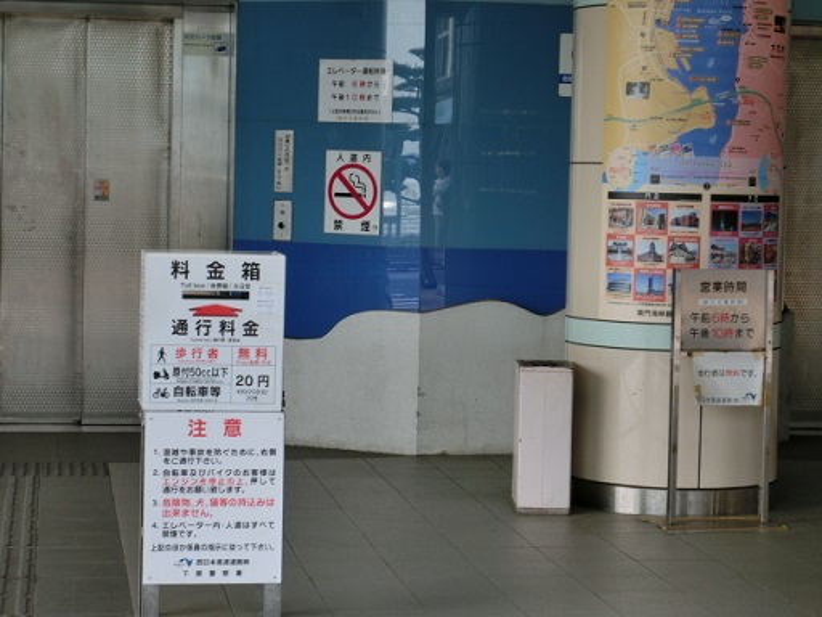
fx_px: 2185
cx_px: 411
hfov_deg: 21.3
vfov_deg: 16.1
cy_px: 308
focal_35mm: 92
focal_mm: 16.3
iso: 80
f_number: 4.2
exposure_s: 1/200
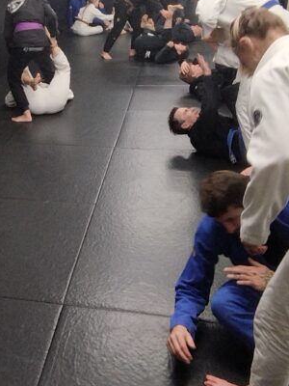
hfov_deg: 34.1
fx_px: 456
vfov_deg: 45.7
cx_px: 59
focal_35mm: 41
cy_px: 170
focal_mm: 1.65
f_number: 2.2
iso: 80
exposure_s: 1/25
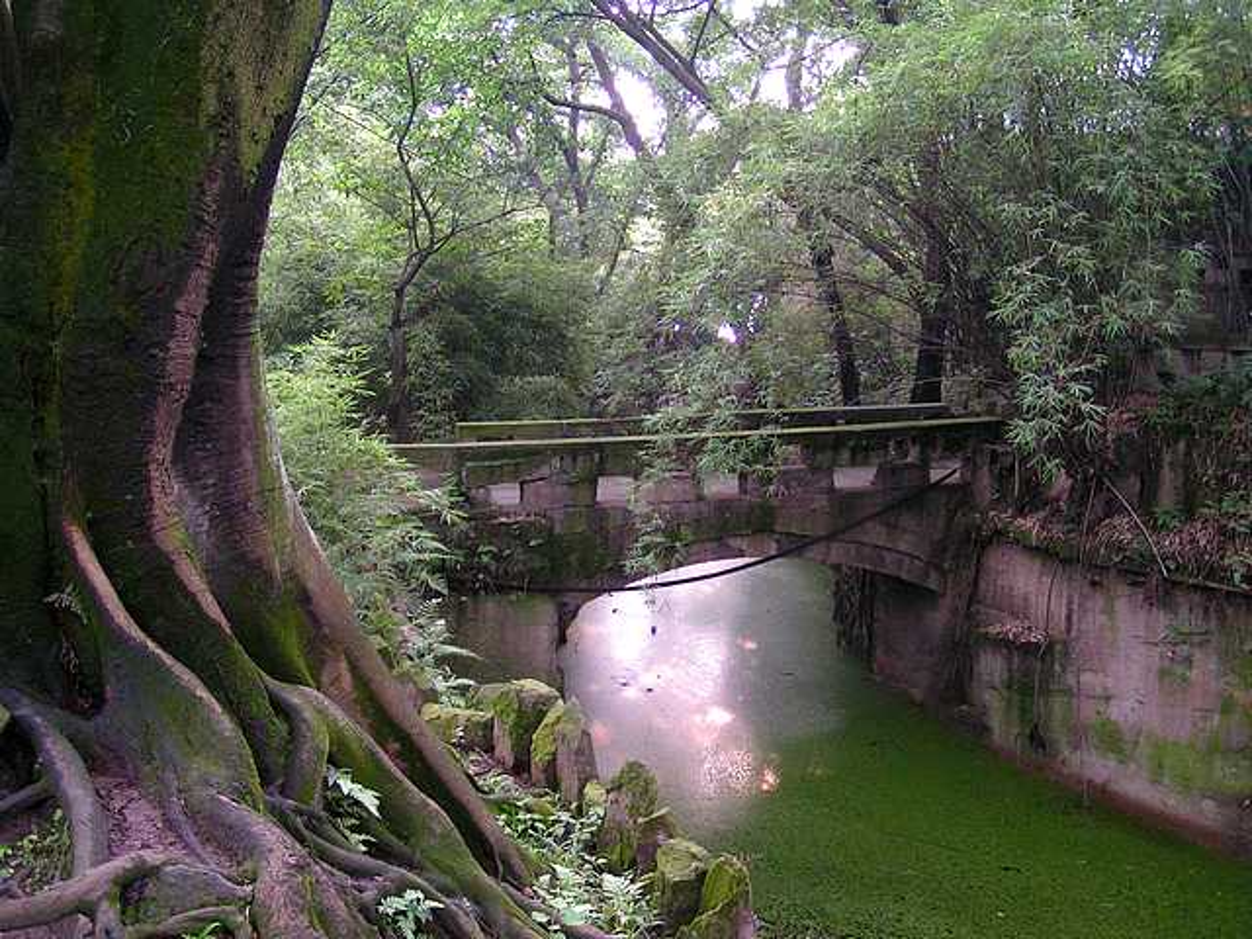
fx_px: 1374
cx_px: 626
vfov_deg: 37.7
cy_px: 470
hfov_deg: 49.0
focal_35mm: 38
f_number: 2.8
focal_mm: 5.8
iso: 200
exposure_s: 1/40
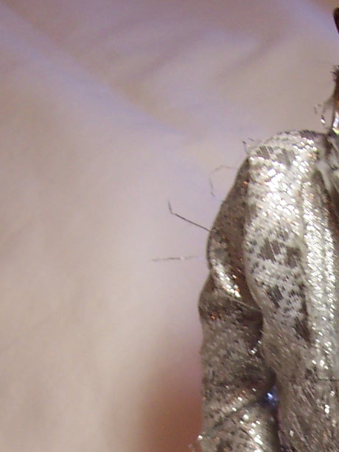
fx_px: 1305
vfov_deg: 18.9
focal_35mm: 100
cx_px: 346
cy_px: 491
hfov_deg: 14.5
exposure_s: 1/30
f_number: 2.8
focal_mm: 5.6
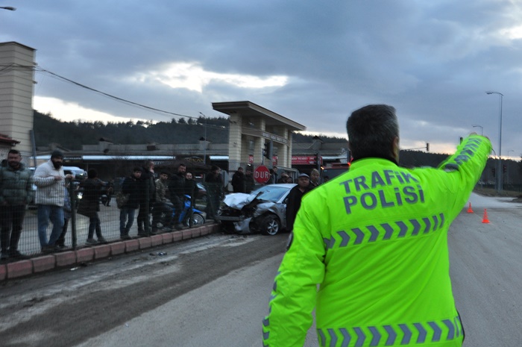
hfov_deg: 51.3
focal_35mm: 38
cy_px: 174
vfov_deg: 35.4
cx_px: 261
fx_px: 543
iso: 500
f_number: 8
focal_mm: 25
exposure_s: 1/60
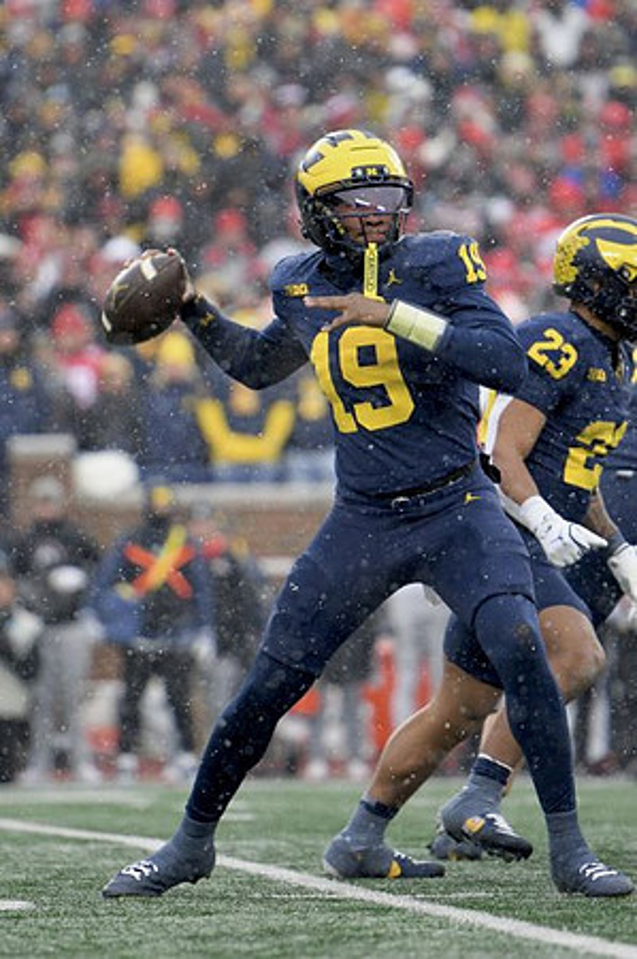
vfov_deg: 7.1
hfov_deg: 4.7
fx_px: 7768
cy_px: 480
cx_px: 318
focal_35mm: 292
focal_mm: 195
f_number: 2.8
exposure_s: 1/1000
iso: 800
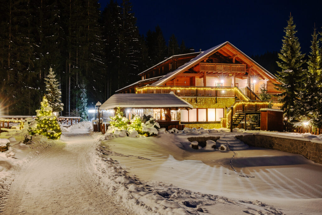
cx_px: 161
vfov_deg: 38.4
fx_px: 309
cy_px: 108
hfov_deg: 55.1
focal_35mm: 34
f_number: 7.1
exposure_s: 10
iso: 100
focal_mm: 34.5
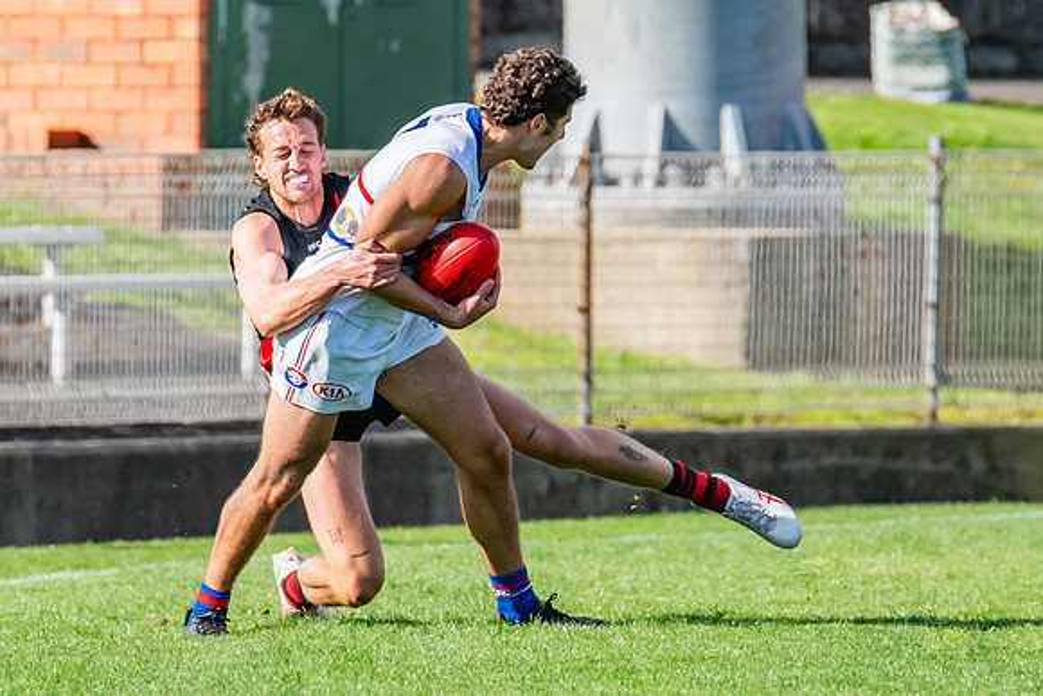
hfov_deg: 2.0
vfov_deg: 1.4
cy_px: 274
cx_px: 394
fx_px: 29272
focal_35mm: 1010
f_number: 7.1
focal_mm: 420
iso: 800
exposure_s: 1/1600
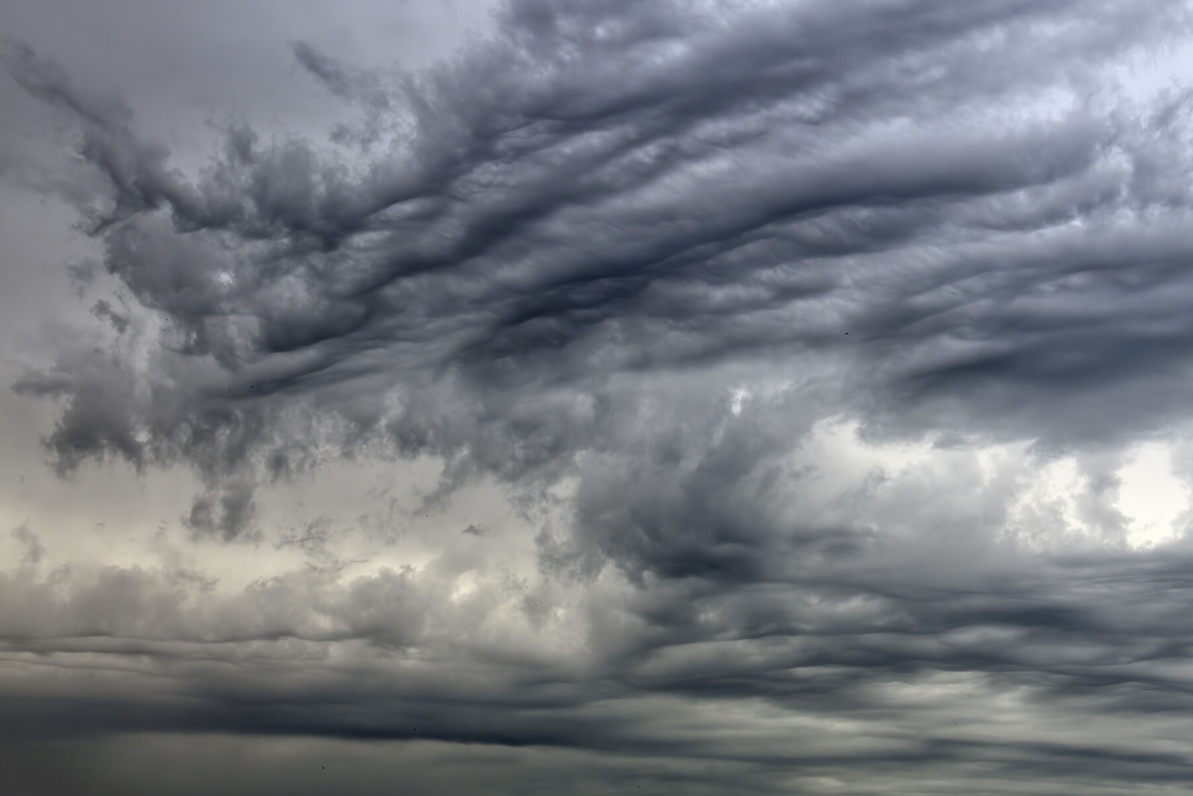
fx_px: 3513
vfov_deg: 12.9
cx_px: 781
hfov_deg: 19.2
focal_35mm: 106
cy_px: 285
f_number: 9
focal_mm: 80
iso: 200
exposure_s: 1/320
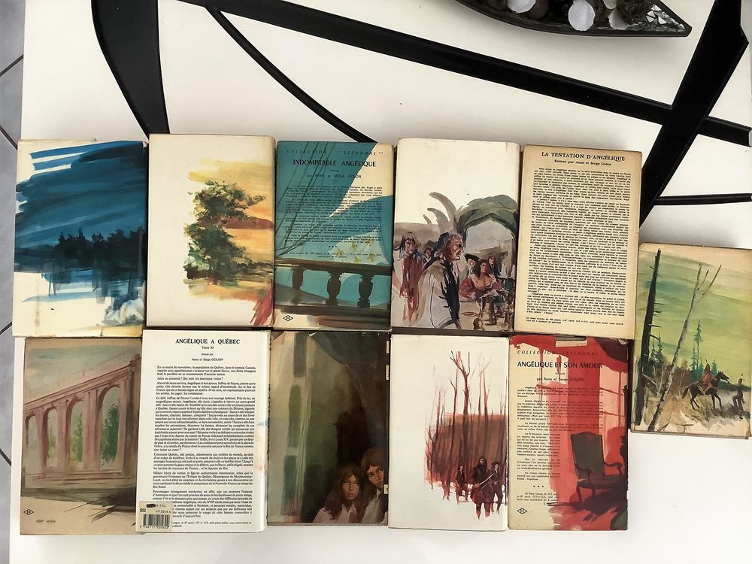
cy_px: 282
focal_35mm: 31
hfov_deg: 58.4
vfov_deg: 45.4
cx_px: 376
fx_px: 673
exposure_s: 1/60
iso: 200
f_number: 2.4
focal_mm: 3.3
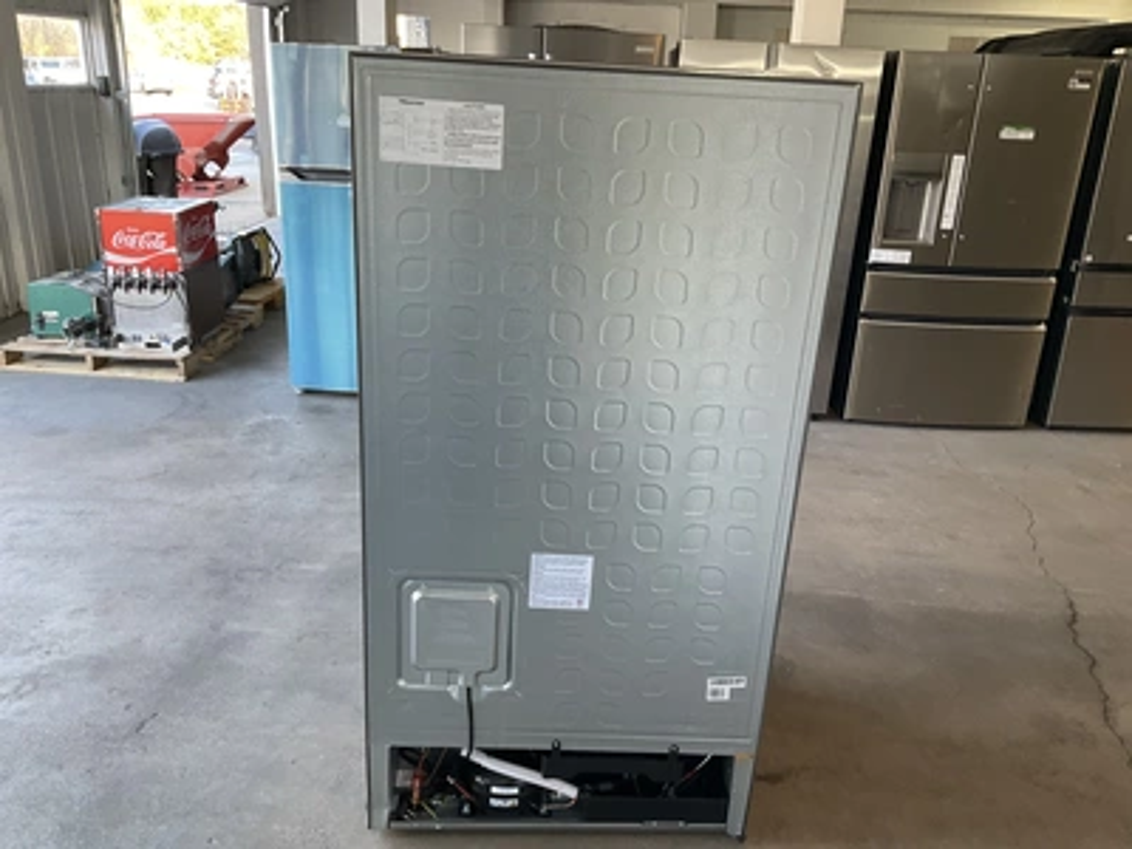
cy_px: 424
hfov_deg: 61.7
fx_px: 948
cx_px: 566
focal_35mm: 29
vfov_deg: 48.2
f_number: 1.8
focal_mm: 3
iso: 50
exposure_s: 1/60
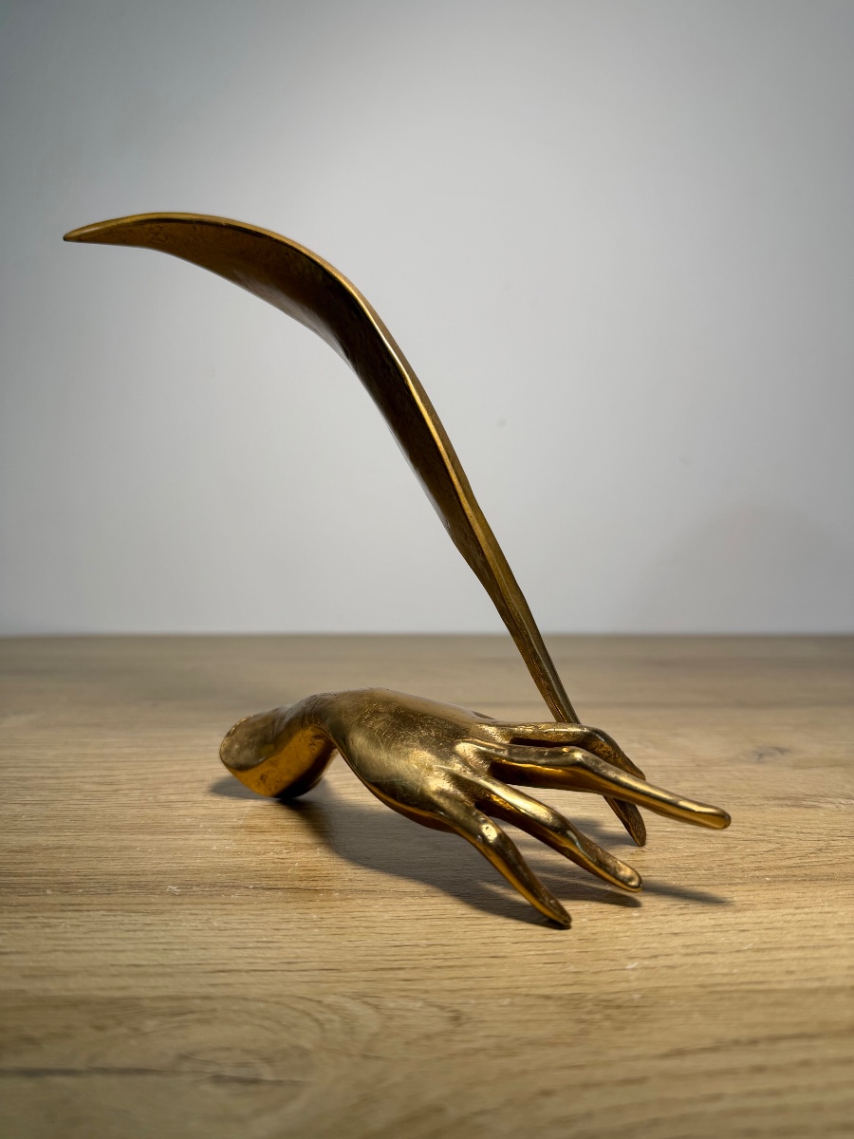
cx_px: 427
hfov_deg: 56.8
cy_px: 570
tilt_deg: -3.5
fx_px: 789
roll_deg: -1.1
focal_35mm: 24
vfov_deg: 71.6
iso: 50
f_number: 1.78
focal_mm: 6.76
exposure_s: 1/121
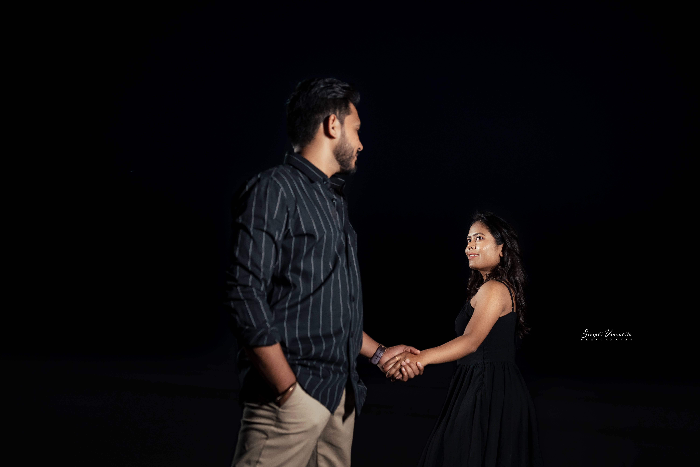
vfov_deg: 37.9
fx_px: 681
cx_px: 350
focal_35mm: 35
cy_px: 234
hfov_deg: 54.4
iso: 1000
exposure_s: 1/80
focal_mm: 35
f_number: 2
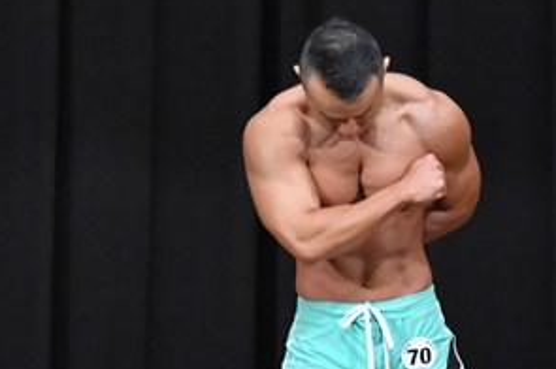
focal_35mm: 571
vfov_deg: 2.4
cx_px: 363
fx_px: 8809
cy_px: 356
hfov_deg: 3.6
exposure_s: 1/400
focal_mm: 145
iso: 8000
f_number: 5.6
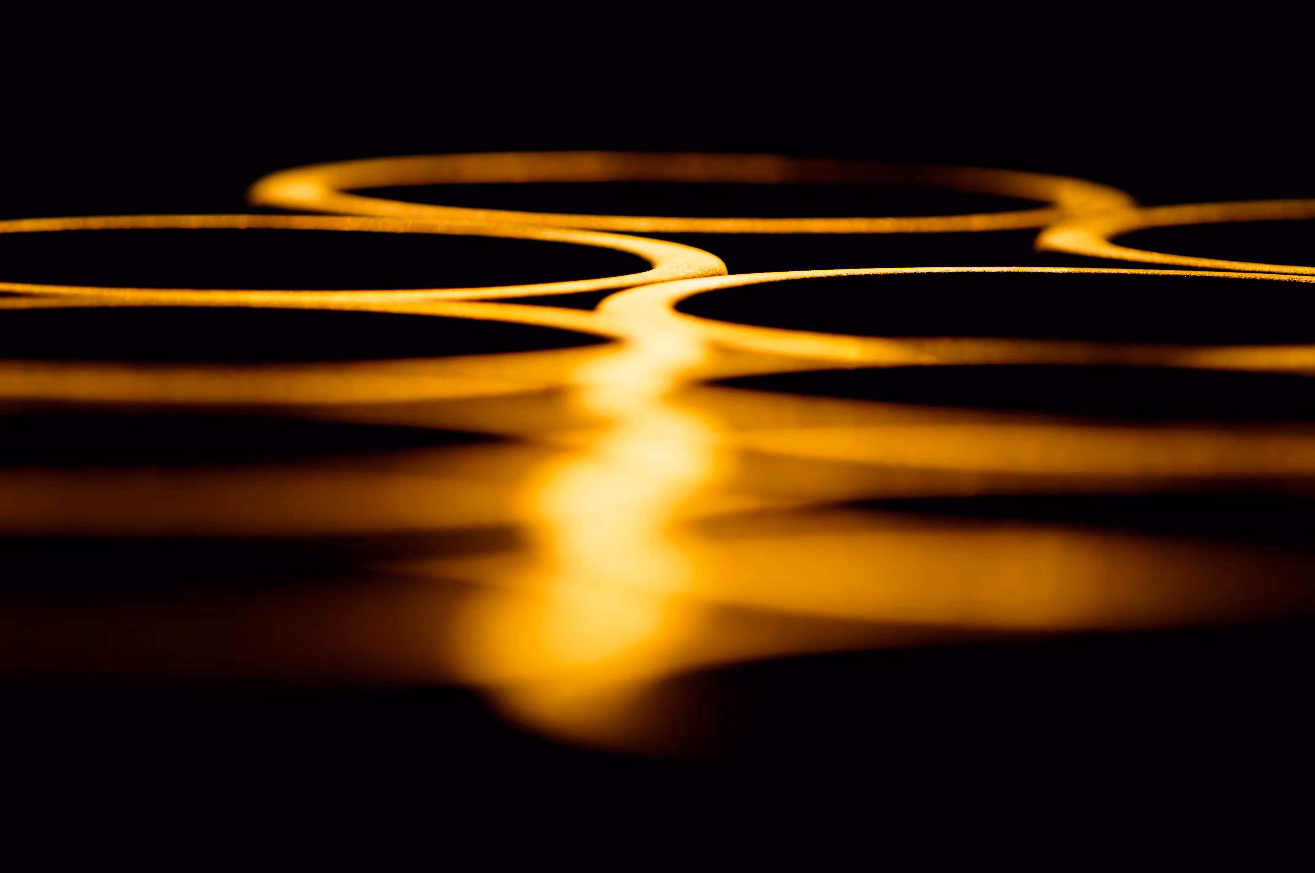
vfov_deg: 4.6
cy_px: 436
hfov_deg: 6.9
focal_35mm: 300
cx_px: 658
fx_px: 10945
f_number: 5.6
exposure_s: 1/200
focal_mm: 200
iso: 100
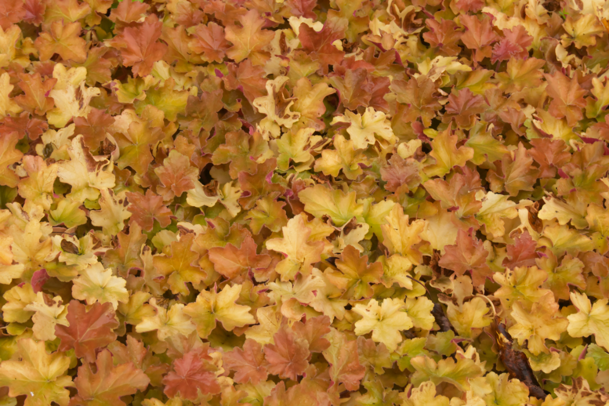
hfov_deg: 24.6
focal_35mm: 82
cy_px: 203
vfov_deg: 16.6
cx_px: 304
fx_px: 1396
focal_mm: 55
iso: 2500
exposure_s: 1/400
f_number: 10
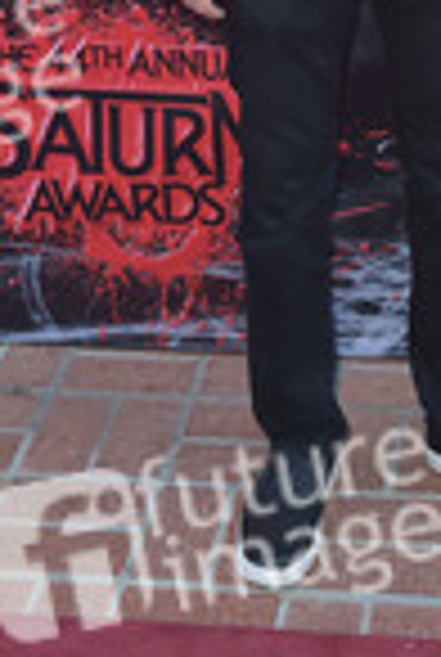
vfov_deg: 20.4
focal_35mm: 93
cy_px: -140
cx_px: 344
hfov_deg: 14.7
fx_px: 1701
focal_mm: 34
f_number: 6.3
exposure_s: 1/250
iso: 250
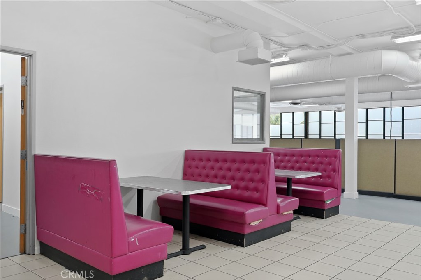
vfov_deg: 44.3
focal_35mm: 30
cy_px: 140
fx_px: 345
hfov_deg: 62.8
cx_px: 210
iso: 500
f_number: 4
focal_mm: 29.5
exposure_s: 1/15
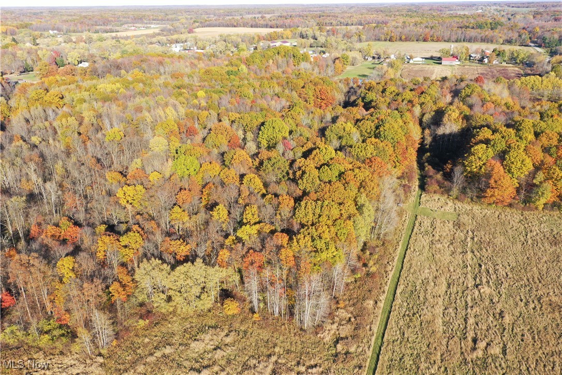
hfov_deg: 65.5
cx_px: 281
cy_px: 188
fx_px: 437
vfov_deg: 46.4
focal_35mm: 28
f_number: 5
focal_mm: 10.26
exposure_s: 1/240
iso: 100
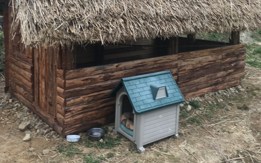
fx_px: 299
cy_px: 25
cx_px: 129
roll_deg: +1.3
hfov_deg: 47.2
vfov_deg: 29.6
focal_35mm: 42
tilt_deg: -4.7
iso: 32
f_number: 2.2
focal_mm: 4.15
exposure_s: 1/120
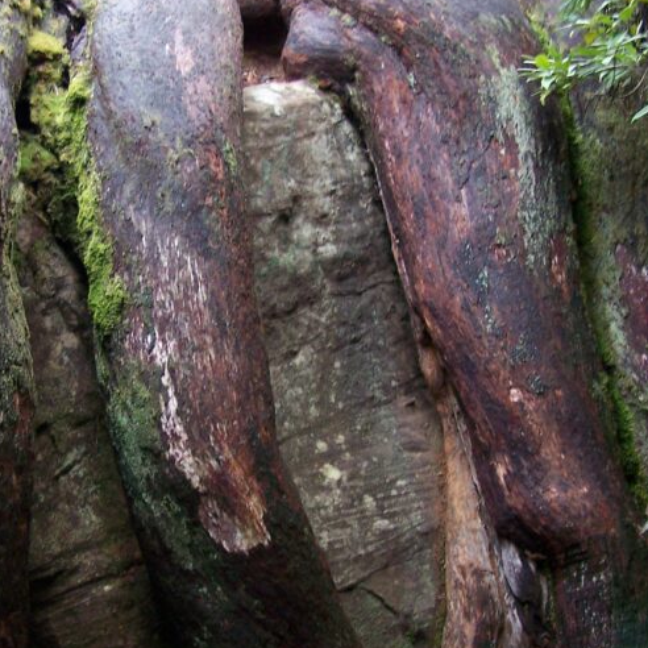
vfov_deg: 24.6
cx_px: 225
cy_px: 391
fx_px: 1483
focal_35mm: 70
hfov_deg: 24.6
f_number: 2.8
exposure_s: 1/8
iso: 160
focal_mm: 6.3
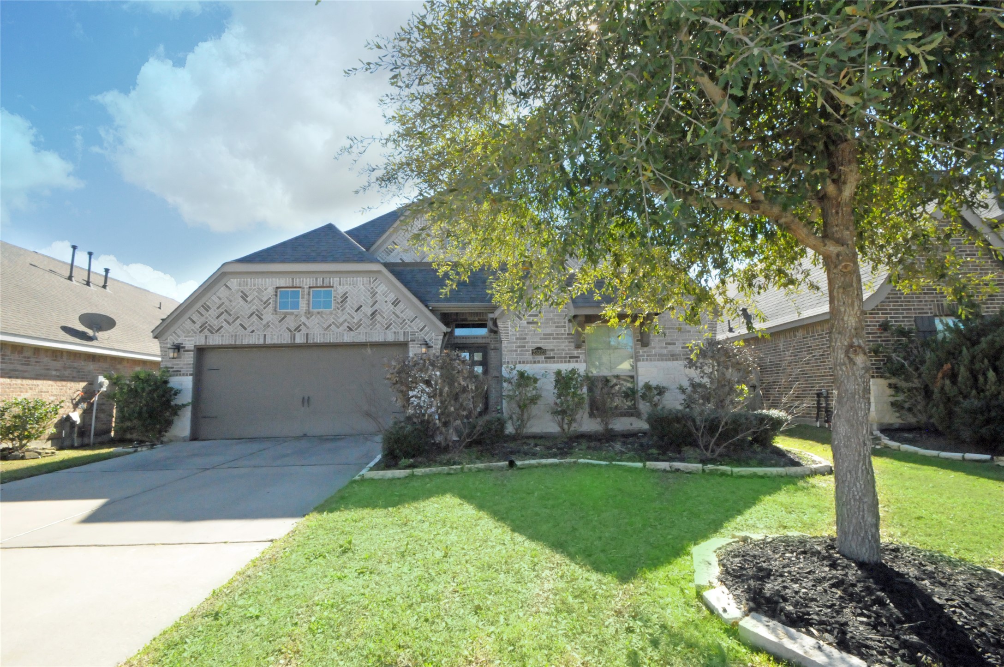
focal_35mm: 15
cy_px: 334
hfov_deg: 100.5
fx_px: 418
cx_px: 502
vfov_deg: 77.2
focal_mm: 10
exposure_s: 1/250
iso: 3200
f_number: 22
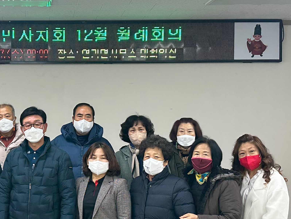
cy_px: 130
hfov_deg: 30.5
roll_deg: -0.4
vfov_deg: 24.0
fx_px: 513
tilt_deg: -0.5
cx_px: 40
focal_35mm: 61
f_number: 1.78
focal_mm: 6.86
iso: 200
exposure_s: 1/120
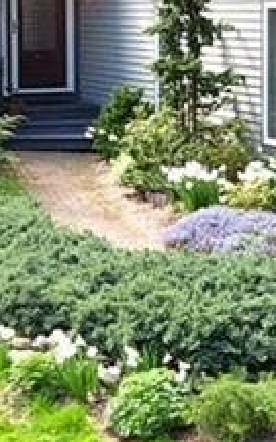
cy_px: 3
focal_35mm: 116
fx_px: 1396
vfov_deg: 17.6
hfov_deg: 11.3
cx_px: 153
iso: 800
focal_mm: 16
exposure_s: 1/160
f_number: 8
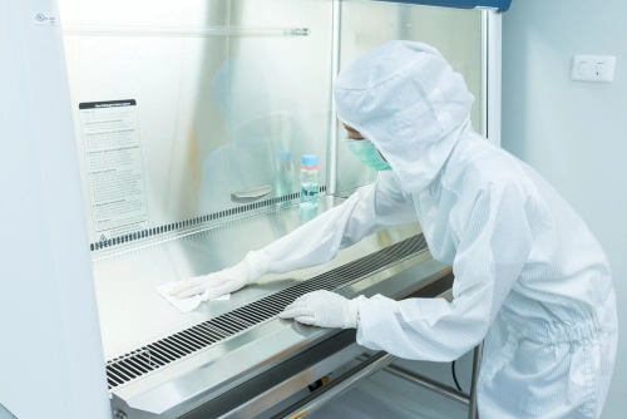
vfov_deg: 37.9
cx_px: 314
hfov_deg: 54.4
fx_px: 610
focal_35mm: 35
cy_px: 210
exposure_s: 1/20
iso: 800
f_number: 9
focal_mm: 35
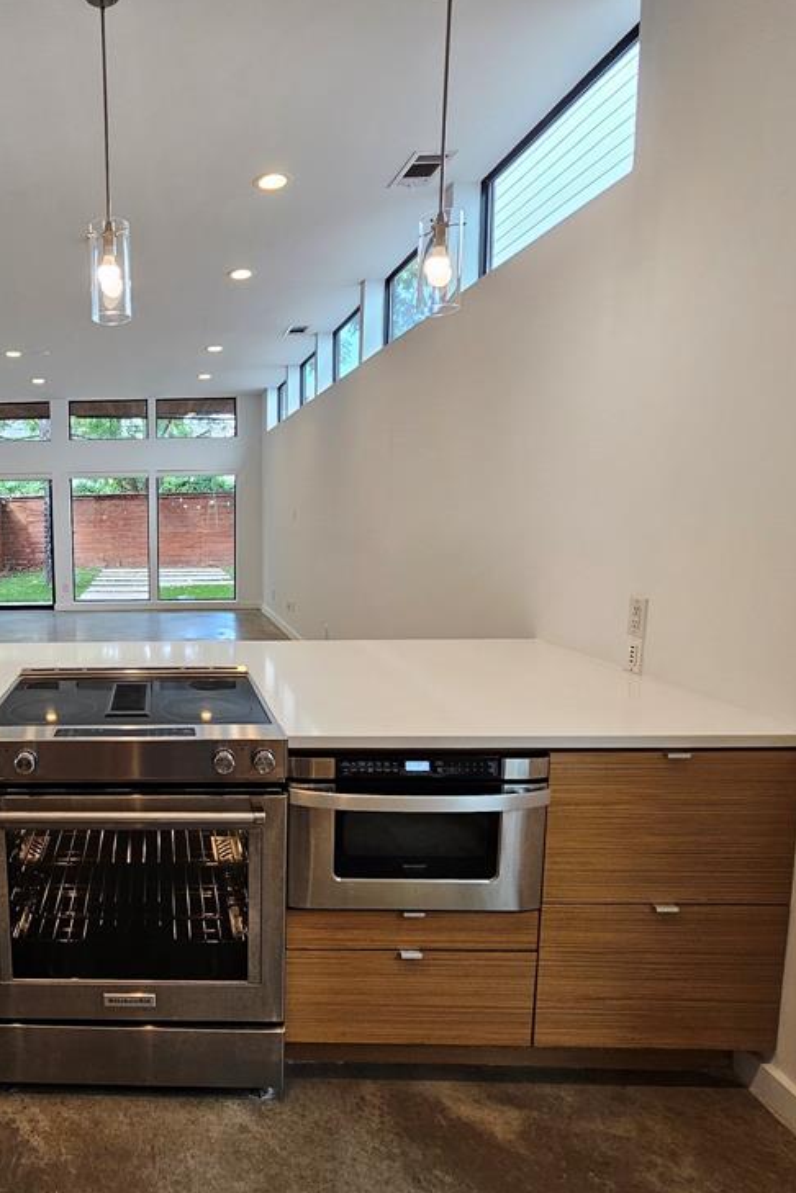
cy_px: 592
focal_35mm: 19
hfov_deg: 57.7
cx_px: 118
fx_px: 630
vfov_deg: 86.9
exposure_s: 1/60
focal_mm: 2.2
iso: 100
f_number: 2.2
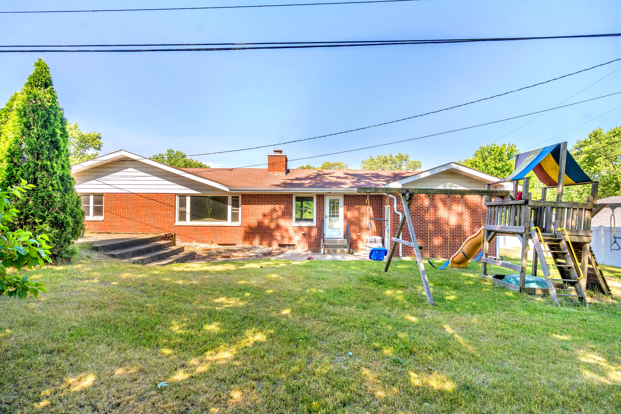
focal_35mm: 16
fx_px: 276
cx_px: 310
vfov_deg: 73.7
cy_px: 207
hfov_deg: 96.7
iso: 320
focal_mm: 16
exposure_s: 1/250
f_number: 5.6
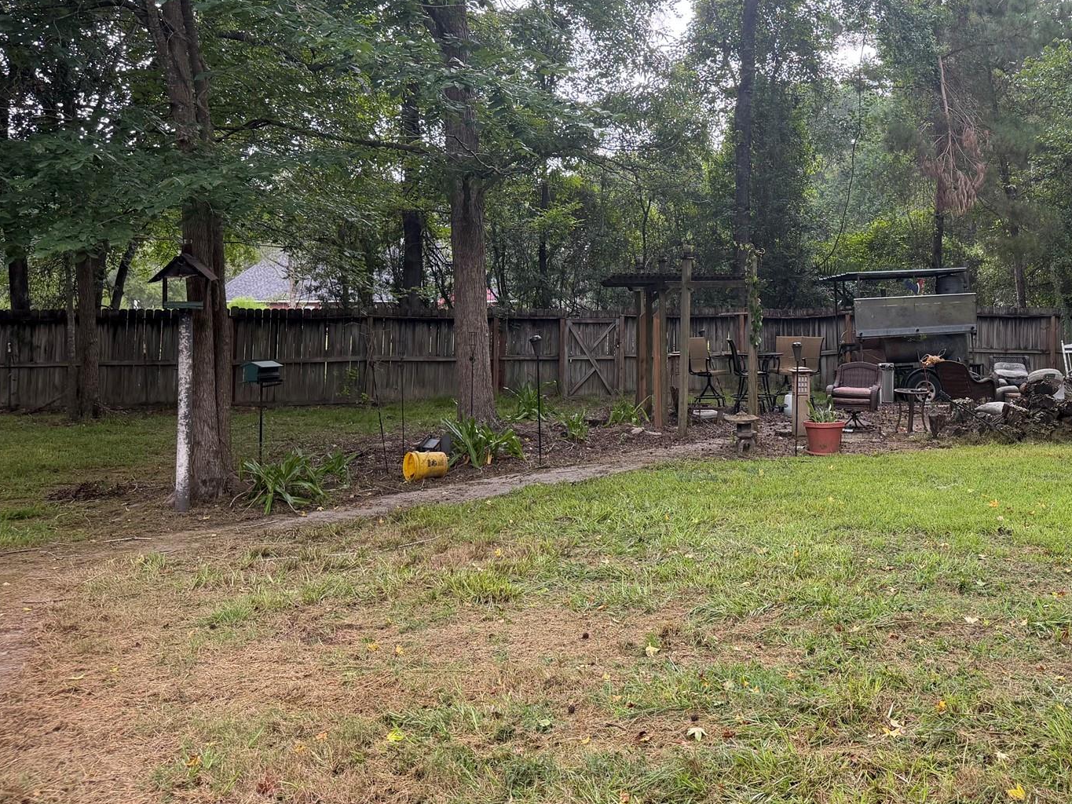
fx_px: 1115
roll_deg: +0.0
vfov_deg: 39.2
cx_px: 801
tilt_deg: +1.3
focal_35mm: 36
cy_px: 269
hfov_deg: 49.4
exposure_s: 1/192
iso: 125
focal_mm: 6.76
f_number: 1.78
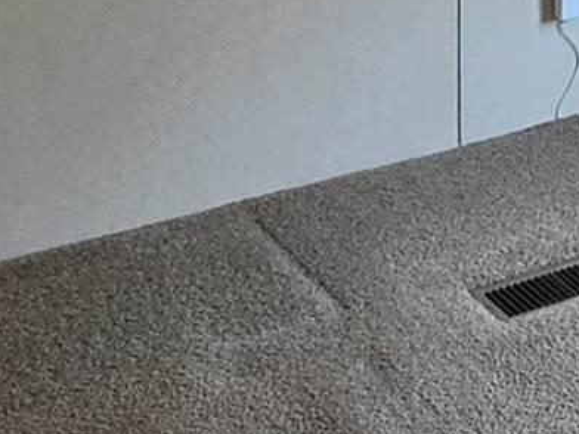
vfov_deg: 13.0
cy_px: -373
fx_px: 1706
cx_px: 917
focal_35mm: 102
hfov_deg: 17.0
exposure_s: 1/120
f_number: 1.9
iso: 250
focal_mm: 2.2
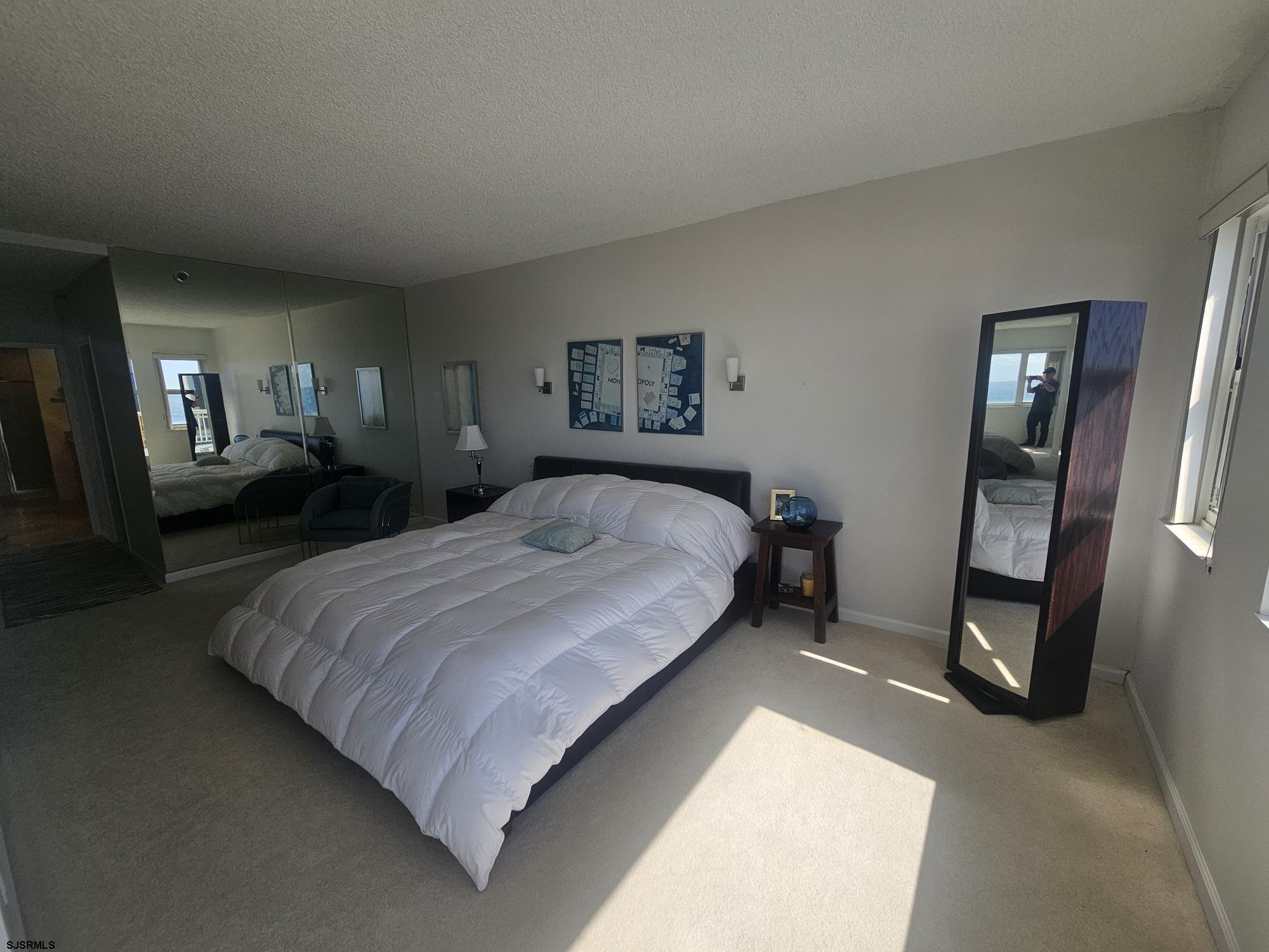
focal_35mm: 13
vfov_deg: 89.9
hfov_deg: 106.2
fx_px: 477
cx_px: 634
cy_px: 476
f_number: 2.2
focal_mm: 2.2
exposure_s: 1/641
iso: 50
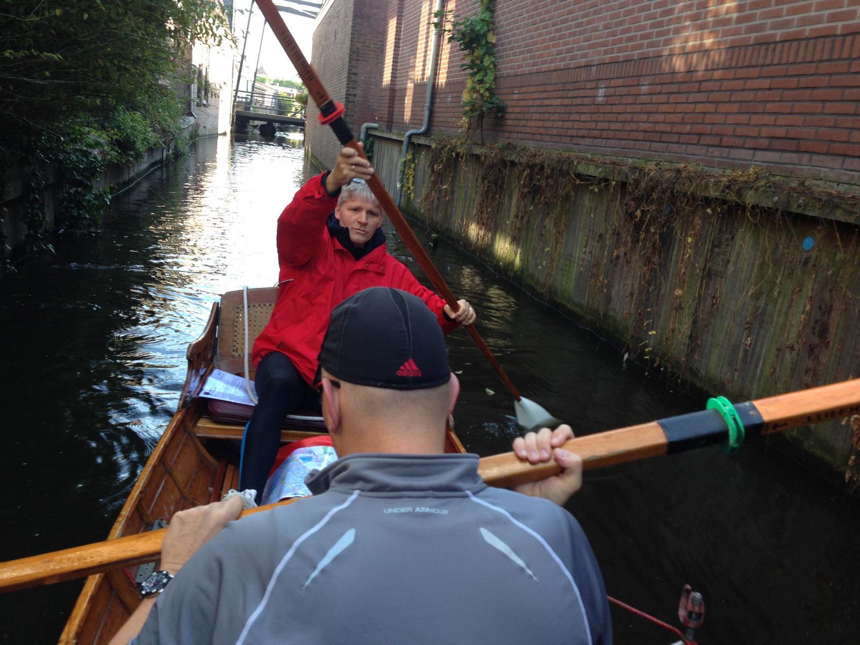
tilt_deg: -18.2
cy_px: 322
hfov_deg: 55.4
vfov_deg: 42.9
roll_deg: -4.9
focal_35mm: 33
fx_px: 820
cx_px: 430
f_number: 2.4
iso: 50
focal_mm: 4.12
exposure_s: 1/120
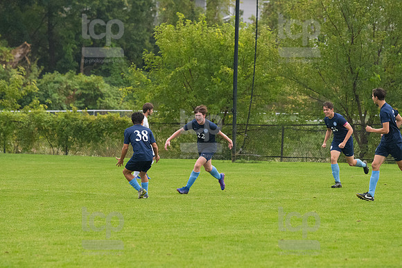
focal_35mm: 292
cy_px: 134
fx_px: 3259
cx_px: 201
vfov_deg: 4.7
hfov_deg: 7.1
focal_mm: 195
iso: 2500
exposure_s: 1/2000
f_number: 4.5
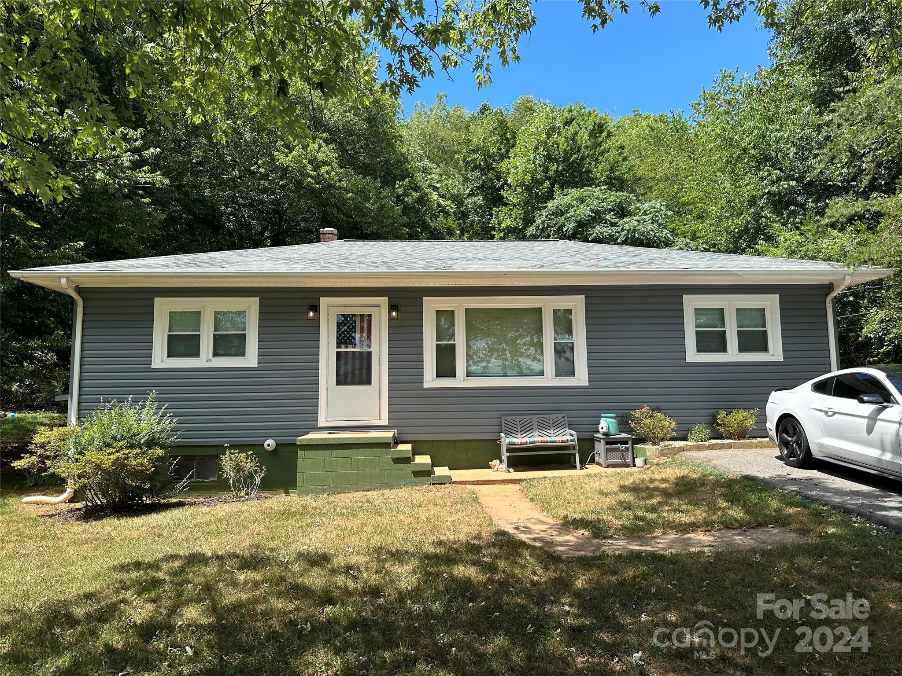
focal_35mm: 24
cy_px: 338
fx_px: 625
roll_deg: +0.7
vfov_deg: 56.8
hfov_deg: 71.6
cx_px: 451
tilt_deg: +6.7
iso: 80
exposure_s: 1/1812
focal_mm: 6.86
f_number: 1.78
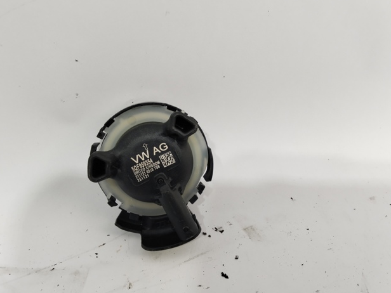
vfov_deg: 51.4
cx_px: 196
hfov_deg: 65.3
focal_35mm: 27
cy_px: 143
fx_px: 305
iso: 67
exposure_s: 1/120
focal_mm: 2.78
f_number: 2
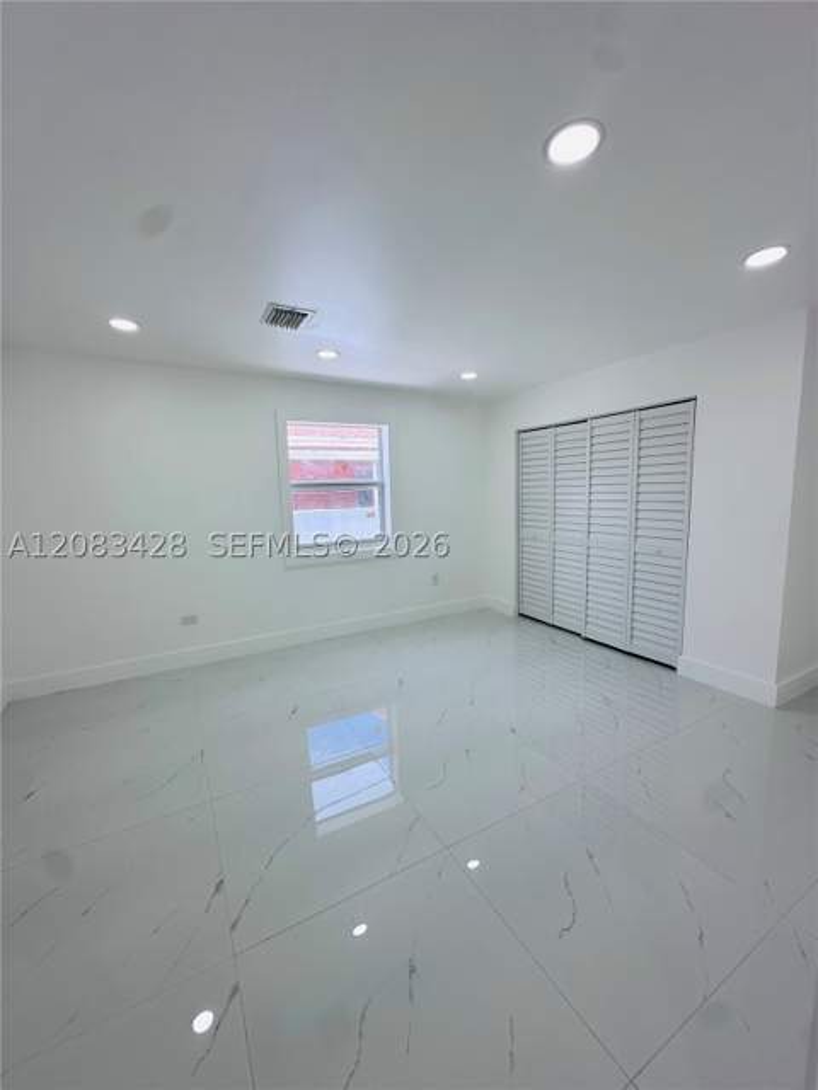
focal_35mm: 14
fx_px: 441
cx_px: 409
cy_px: 545
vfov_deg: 102.1
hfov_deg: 85.7
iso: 40
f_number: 2.2
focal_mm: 2.22
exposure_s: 1/235
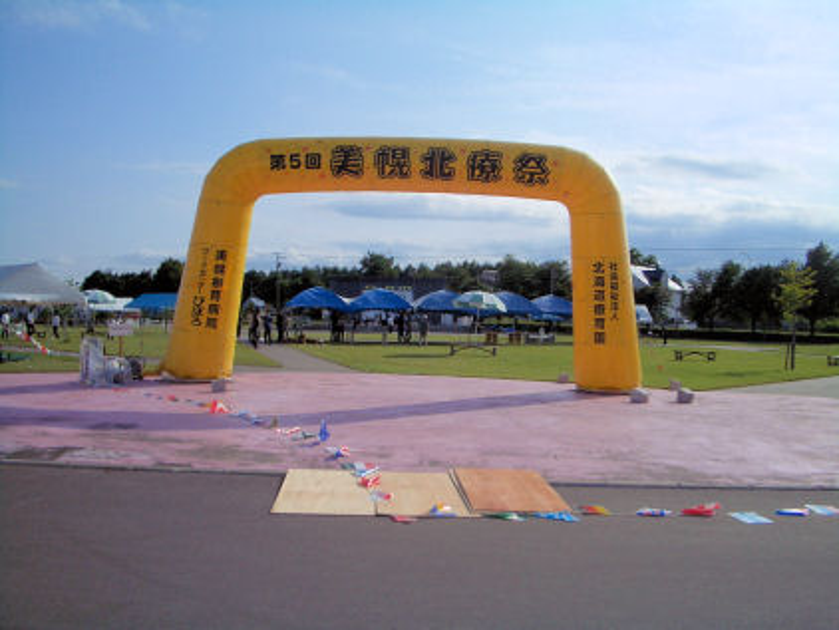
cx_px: 420
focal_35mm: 35
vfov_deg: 40.7
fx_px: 849
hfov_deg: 52.6
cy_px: 315
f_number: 4.3
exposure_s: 1/2000
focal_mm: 5.8
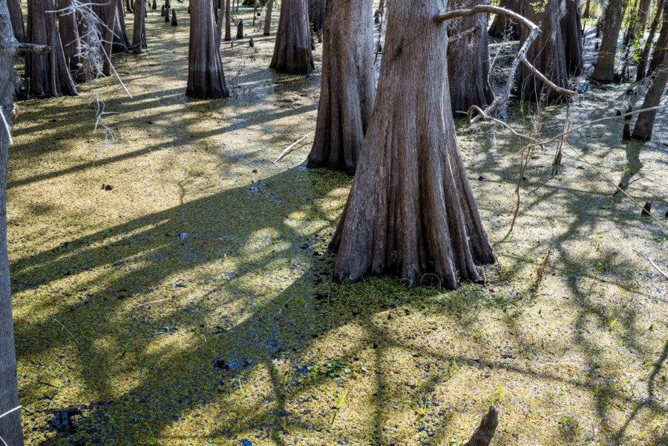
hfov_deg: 46.4
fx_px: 779
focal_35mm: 42
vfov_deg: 31.9
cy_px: 223
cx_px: 334
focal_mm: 42
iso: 800
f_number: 14
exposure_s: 1/125
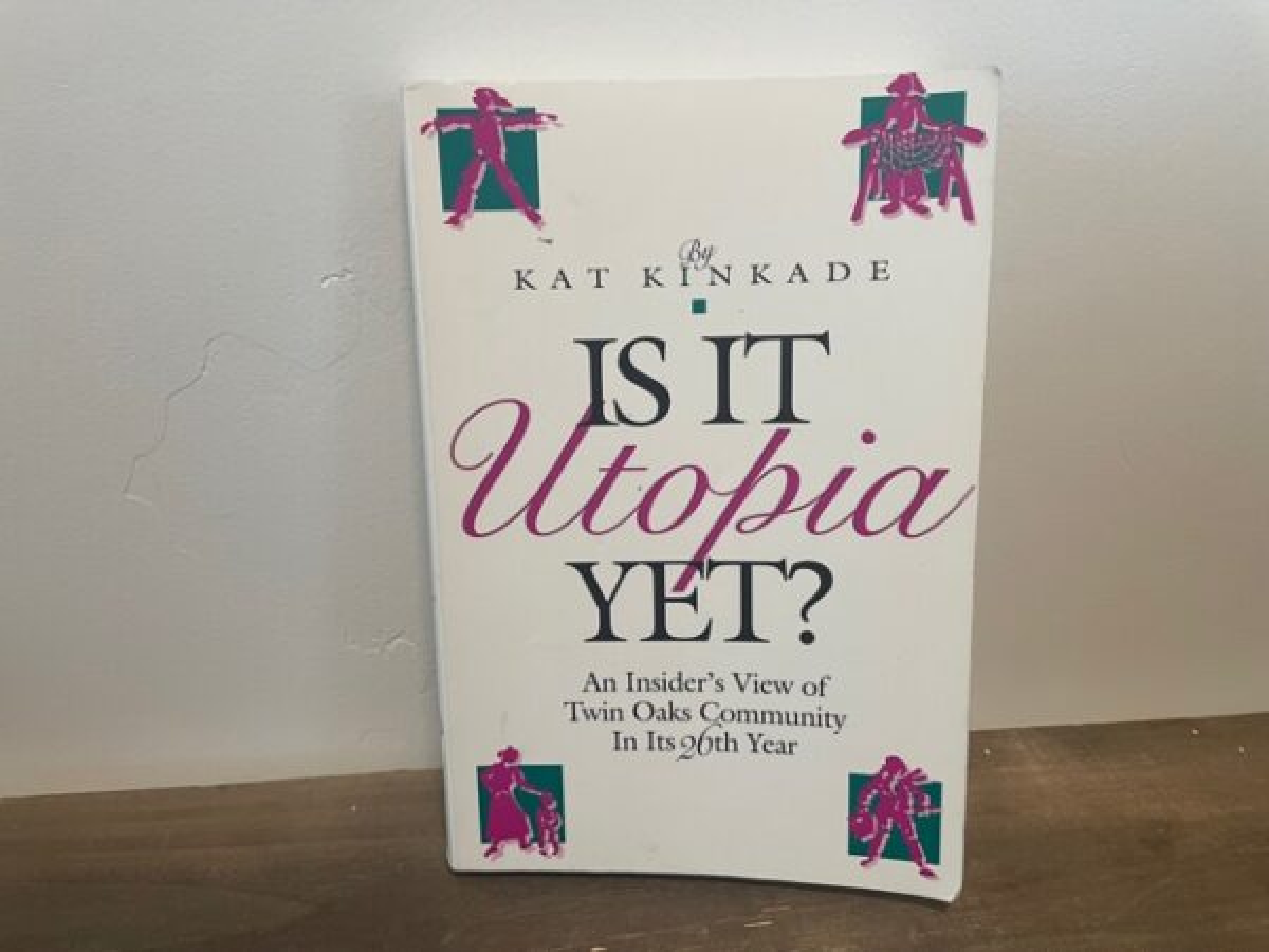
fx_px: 953
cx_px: 634
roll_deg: +1.4
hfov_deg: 67.3
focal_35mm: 26
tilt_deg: -23.6
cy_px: 476
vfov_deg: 53.1
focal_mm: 4.2
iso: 125
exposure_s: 1/60
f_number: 1.6
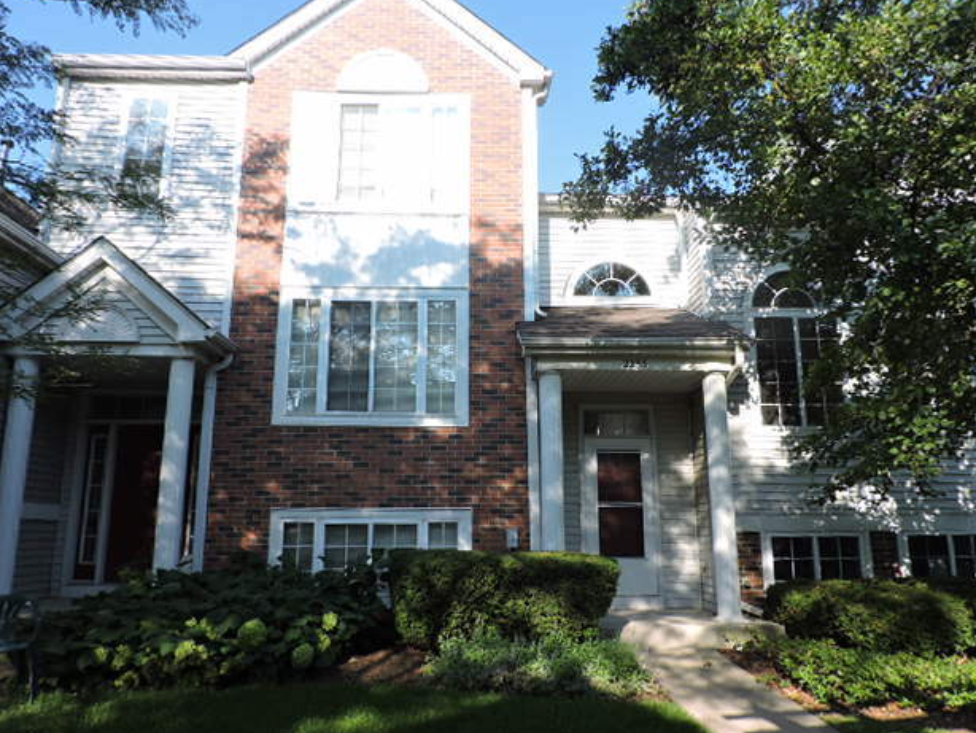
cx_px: 483
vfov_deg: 54.9
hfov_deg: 69.4
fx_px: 705
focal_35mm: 25
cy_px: 372
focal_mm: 4.3
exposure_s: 1/500
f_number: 3
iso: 100
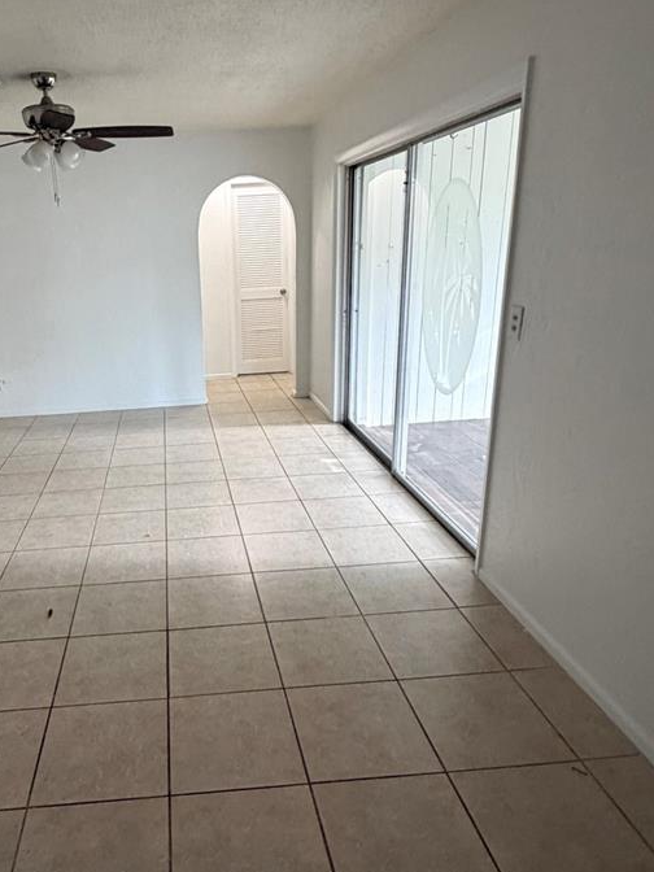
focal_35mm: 25
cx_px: 202
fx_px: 630
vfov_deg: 69.4
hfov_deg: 53.5
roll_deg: +3.2
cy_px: 455
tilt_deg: -19.9
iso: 320
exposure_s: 1/60
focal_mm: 2.22
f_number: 2.2
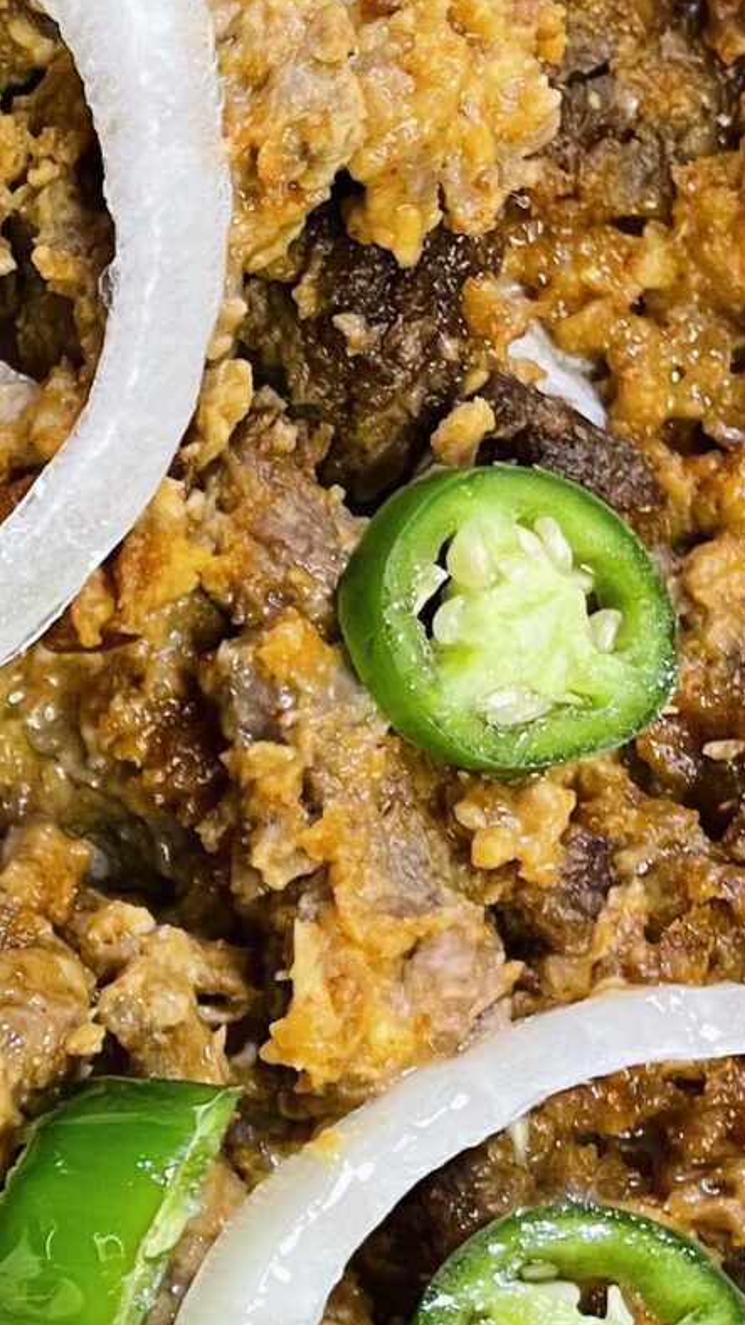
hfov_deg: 12.1
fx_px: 3232
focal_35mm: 92
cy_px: 1286
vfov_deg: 22.4
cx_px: -565
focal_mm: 4.2
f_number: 1.6
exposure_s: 1/60
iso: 80
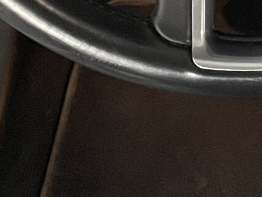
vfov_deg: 8.9
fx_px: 1196
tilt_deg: -43.9
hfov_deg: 11.7
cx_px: 436
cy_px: -190
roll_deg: -4.3
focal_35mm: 158
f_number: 1.6
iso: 640
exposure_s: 1/30
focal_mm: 4.2
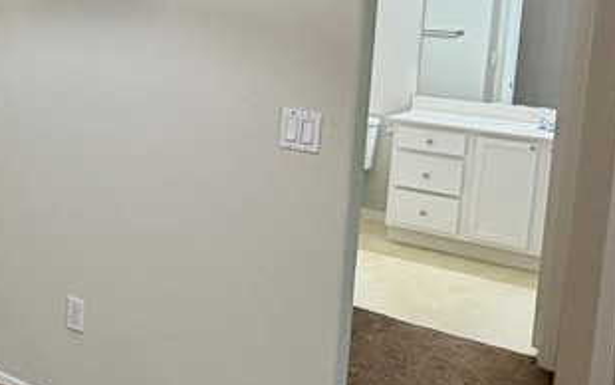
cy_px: 75
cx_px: 52
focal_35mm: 49
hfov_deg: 38.0
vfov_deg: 25.9
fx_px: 822
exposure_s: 1/60
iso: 160
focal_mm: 2.22
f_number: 2.2
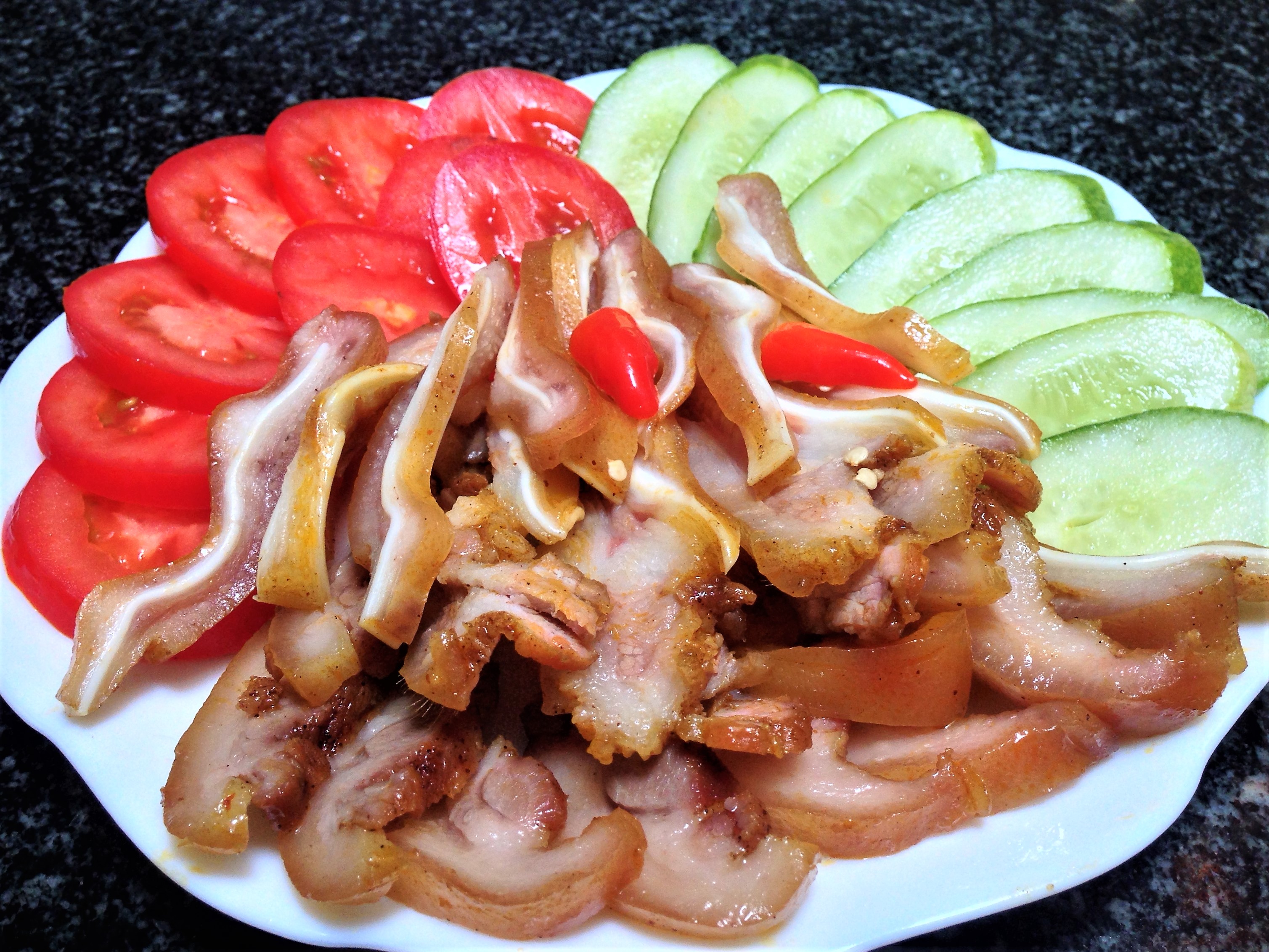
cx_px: 634
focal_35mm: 33
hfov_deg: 55.4
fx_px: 1210
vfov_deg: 42.9
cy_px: 476
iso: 80
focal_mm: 4.12
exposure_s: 1/120
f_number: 2.4
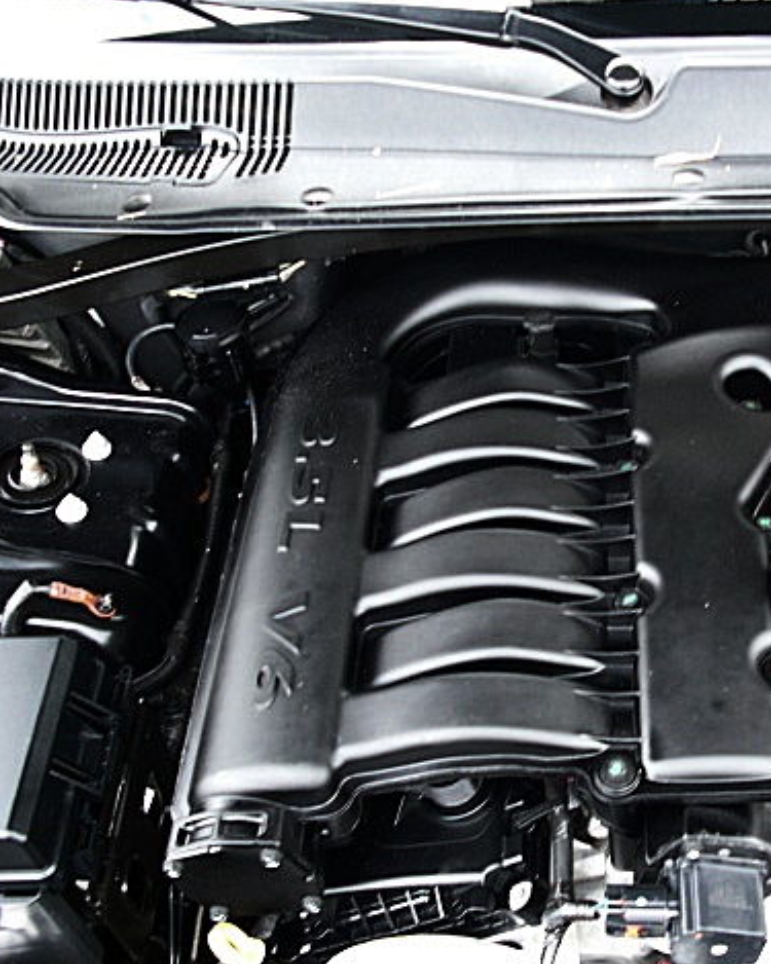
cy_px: 487
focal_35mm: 48
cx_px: 604
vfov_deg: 38.8
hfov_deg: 30.7
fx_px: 1370
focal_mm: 6.3
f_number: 2.8
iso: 200
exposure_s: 1/60
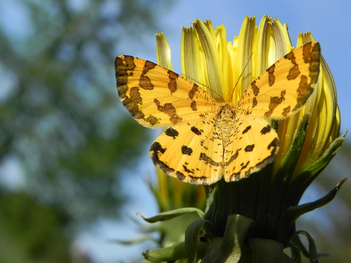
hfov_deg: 26.0
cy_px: 132
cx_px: 176
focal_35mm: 75
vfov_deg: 19.6
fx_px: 760
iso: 160
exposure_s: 1/593
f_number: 6.3
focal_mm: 13.4
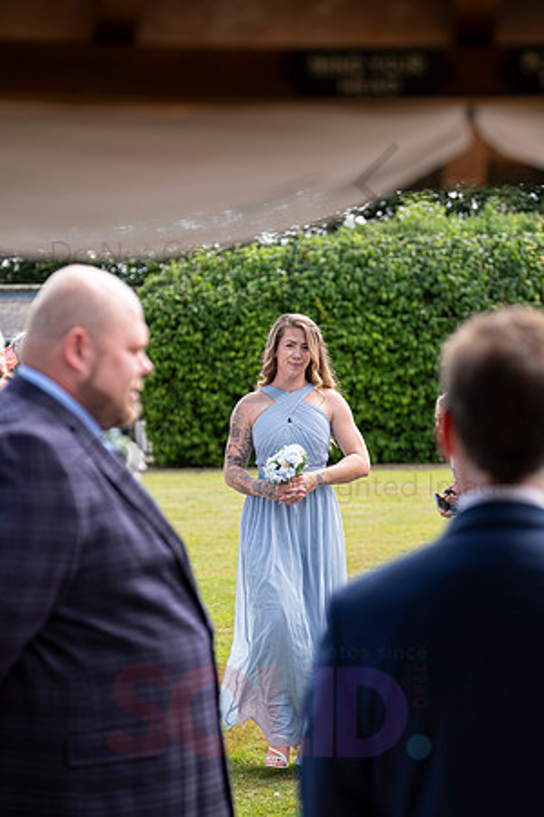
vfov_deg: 18.3
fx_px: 2538
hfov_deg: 12.2
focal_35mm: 112
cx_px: 272
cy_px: 408
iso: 200
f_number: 3.2
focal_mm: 74.4
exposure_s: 1/640
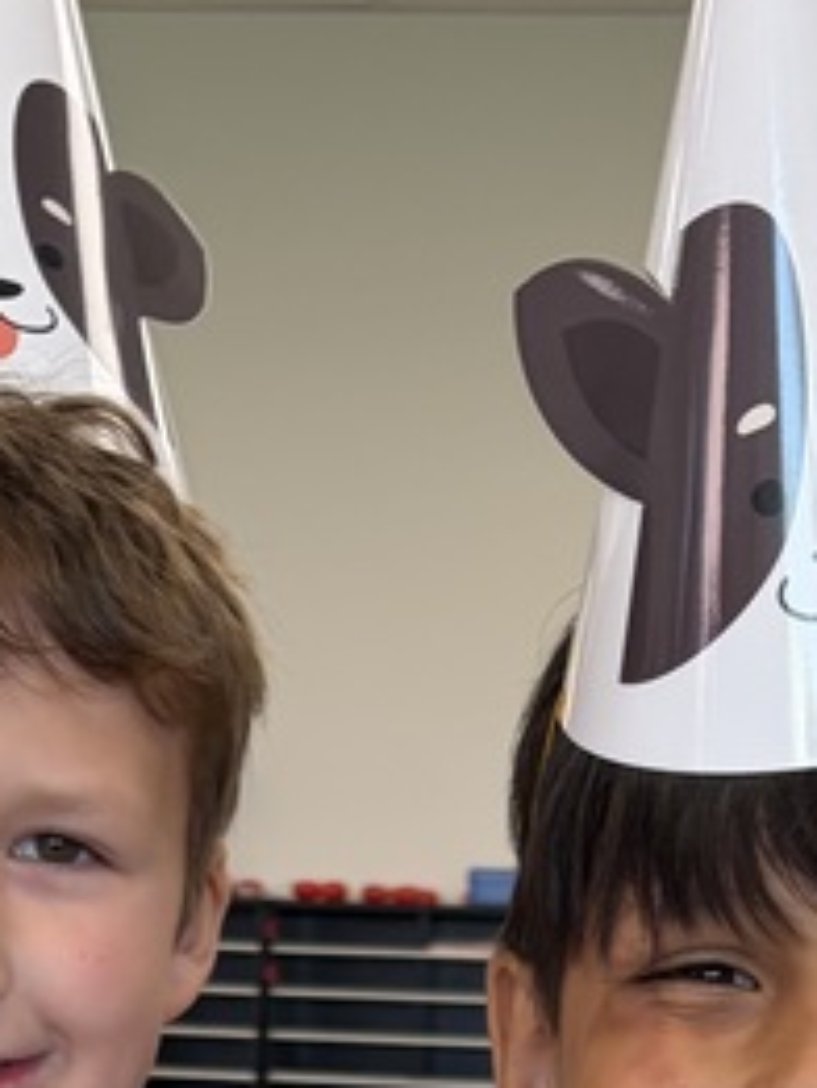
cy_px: 1772
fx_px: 3207
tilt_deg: -13.0
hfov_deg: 14.5
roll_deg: -1.2
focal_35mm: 102
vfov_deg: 16.9
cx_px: 354
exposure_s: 1/60
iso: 80
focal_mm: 5.96
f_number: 1.6
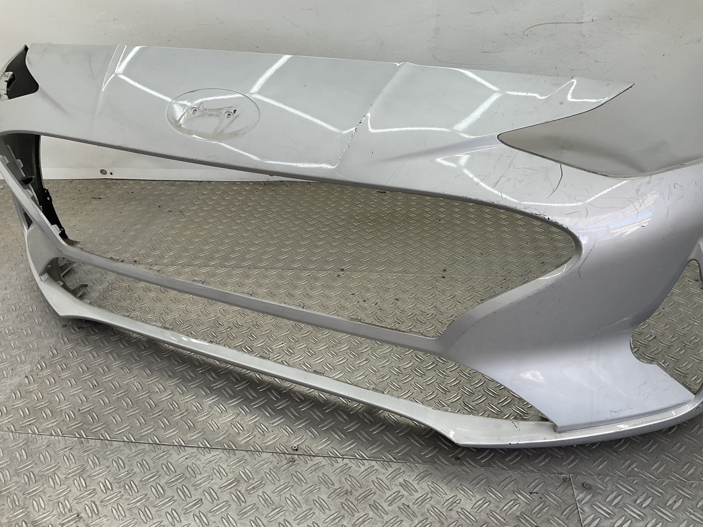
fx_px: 589
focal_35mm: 29
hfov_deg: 61.7
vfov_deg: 48.2
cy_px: 264
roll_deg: +1.8
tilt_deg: -30.1
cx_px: 352
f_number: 1.8
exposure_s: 1/117
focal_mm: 3
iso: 16
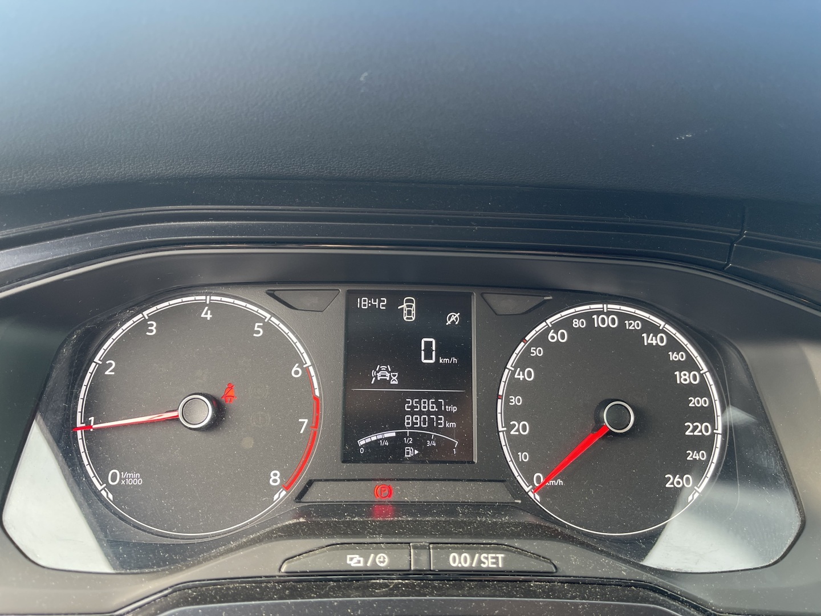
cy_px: 308
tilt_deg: -13.8
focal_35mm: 25
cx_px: 410
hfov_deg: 69.4
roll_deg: -3.4
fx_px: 593
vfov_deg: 54.9
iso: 125
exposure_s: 1/115
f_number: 1.6
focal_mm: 5.1
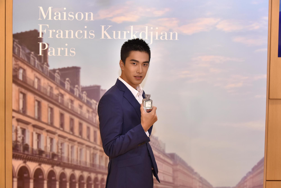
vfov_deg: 29.3
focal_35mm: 46
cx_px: 140
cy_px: 94
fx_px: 359
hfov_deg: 42.7
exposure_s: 1/90
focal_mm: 46
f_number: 5.6
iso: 400
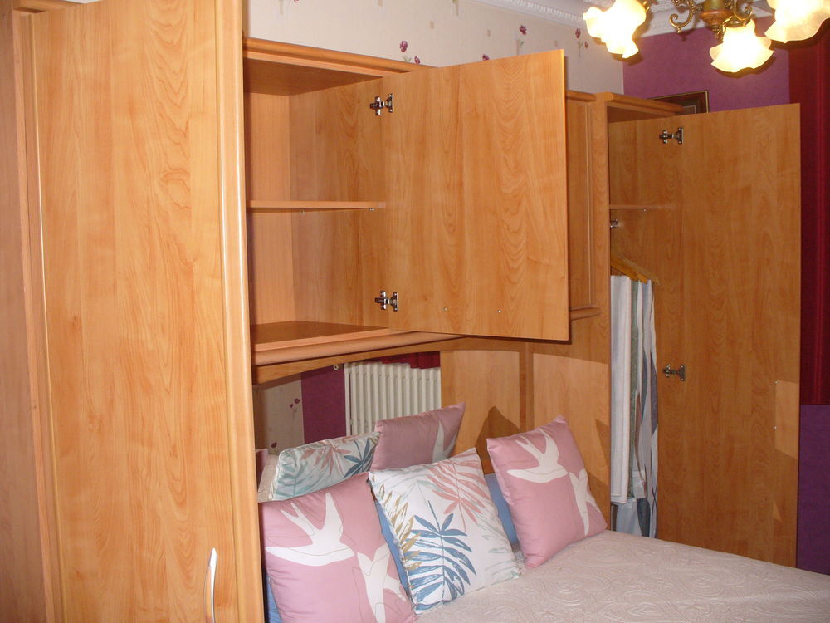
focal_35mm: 37
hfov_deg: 50.1
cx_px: 415
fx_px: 887
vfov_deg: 38.7
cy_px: 312
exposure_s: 1/60
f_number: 2.8
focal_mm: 6.1
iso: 200
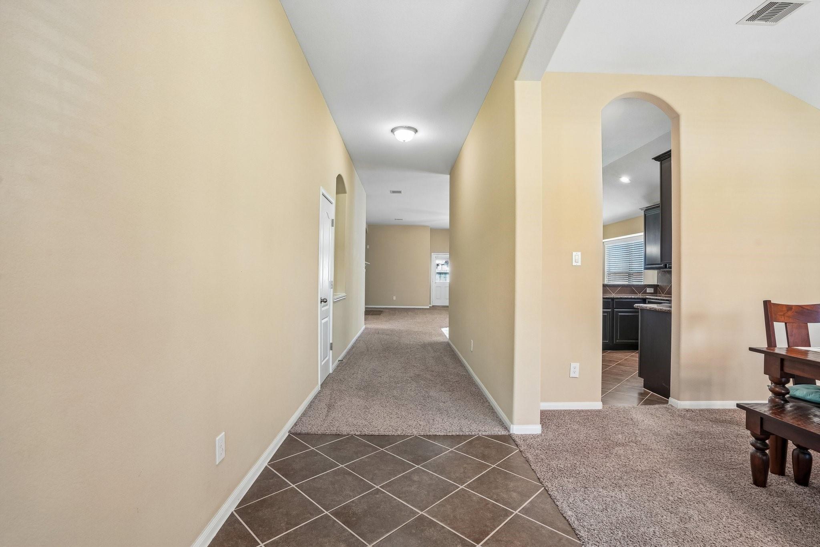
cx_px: 410
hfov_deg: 96.7
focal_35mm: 16
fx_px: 364
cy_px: 274
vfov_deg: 73.7
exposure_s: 1/10
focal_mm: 16
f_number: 8
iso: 400
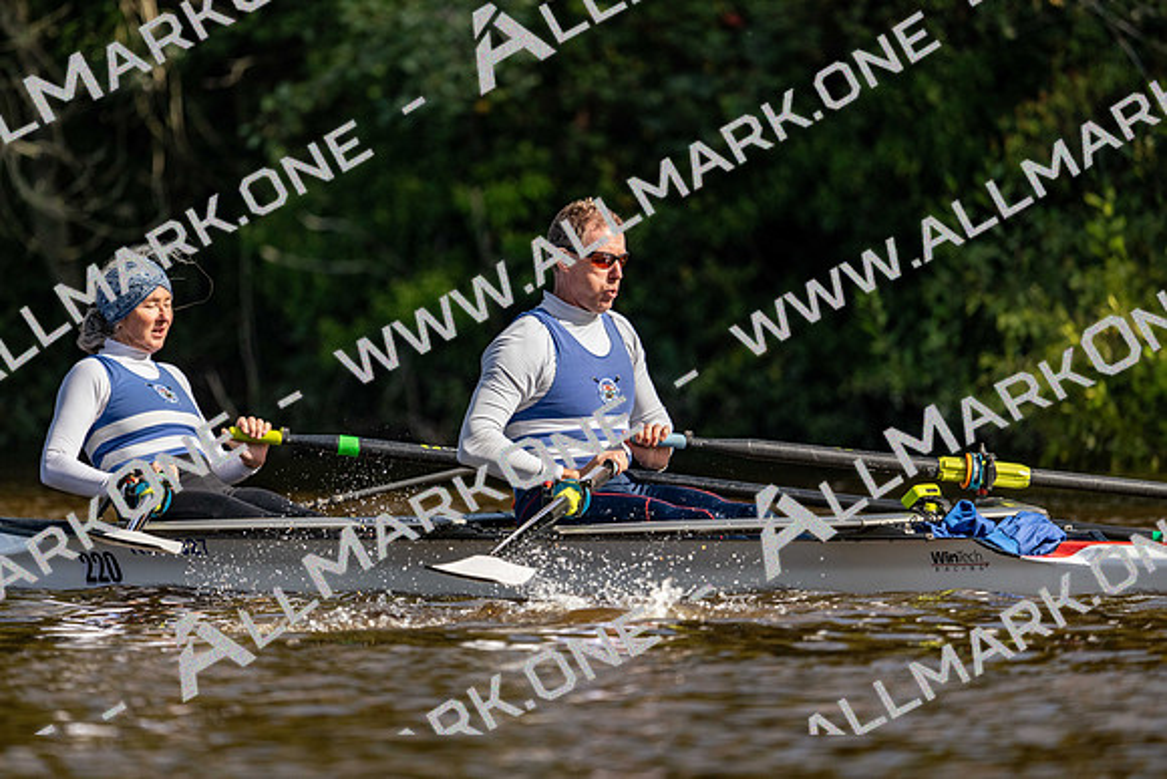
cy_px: 390
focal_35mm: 400
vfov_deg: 3.4
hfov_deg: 5.2
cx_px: 584
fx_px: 12969
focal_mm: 400
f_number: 4.5
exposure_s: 1/3200
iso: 560
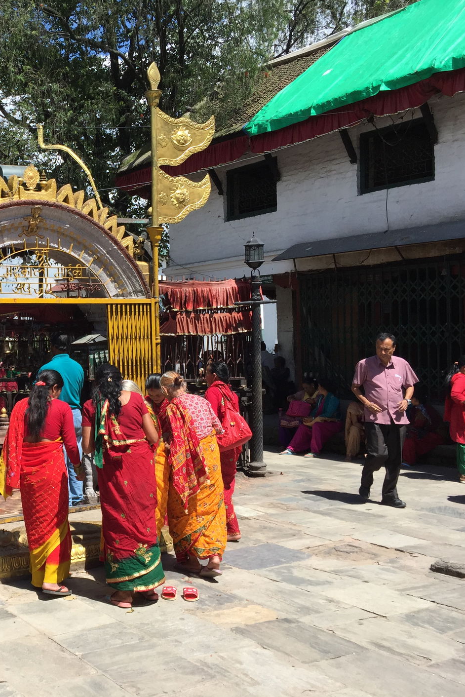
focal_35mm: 41
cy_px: 344
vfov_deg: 47.4
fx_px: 794
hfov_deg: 30.6
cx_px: 12
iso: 32
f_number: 2.2
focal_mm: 4.15
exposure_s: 1/1464
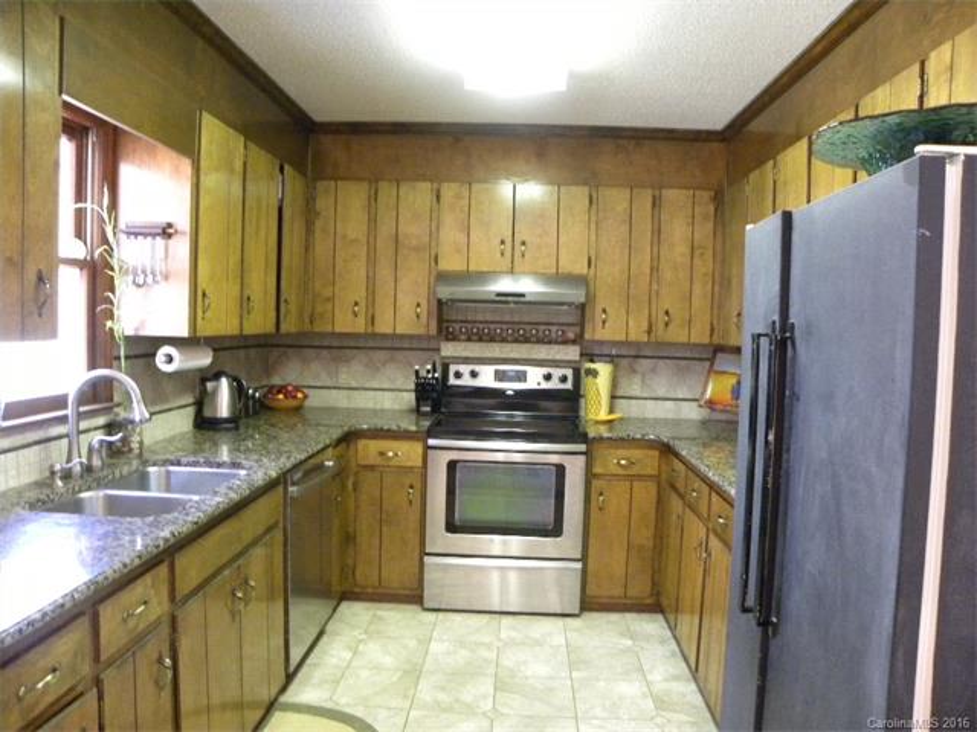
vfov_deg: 53.1
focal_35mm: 26
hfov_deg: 67.3
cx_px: 488
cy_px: 366
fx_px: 734
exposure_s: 1/9.6
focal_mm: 4.6
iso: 443
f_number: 2.8
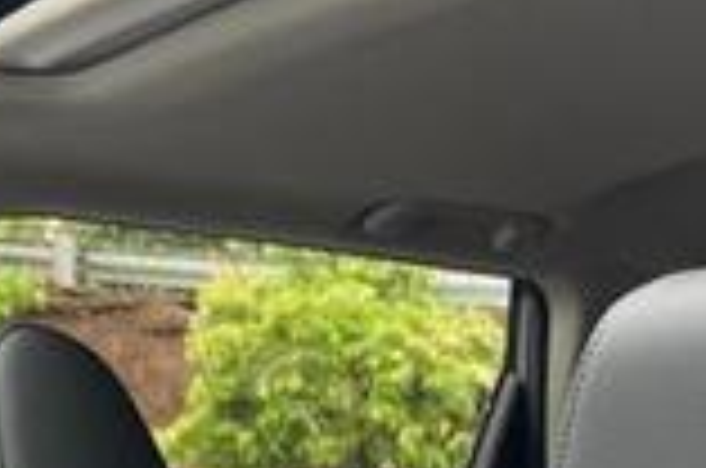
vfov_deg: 15.4
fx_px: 1703
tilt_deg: +5.0
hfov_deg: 23.4
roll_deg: -1.8
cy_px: 450
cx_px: 274
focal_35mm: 87
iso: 100
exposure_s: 1/121
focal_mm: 5.1
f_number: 1.6
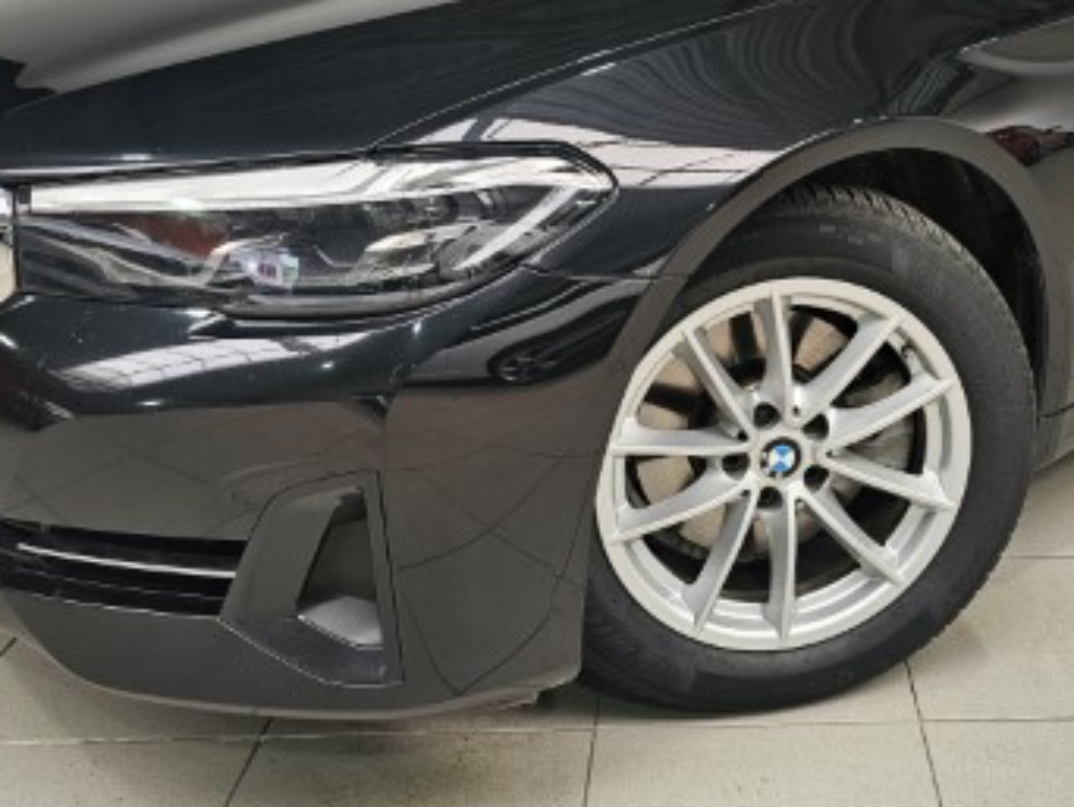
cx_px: 763
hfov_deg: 42.9
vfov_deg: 33.2
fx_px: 1335
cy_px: 245
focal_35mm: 43
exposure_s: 1/100
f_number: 1.7
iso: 32
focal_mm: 6.3
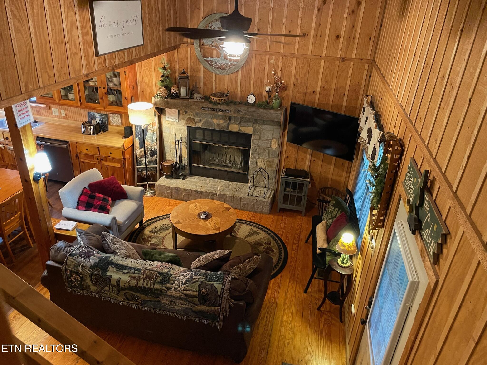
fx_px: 366
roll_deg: -3.0
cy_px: 182
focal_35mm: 26
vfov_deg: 53.1
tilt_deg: -27.5
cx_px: 244
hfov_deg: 67.3
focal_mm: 4.2
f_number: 1.6
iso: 500
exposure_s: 1/40
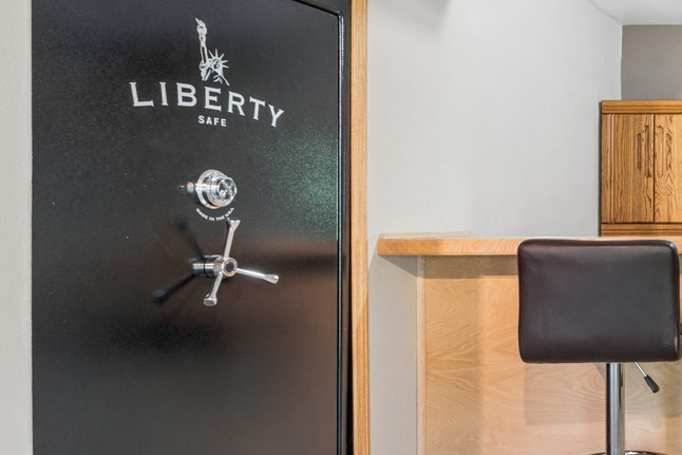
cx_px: 891
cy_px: 214
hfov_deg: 33.5
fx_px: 796
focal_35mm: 42
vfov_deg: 31.9
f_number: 11
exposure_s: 1/1.67
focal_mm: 16
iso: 400
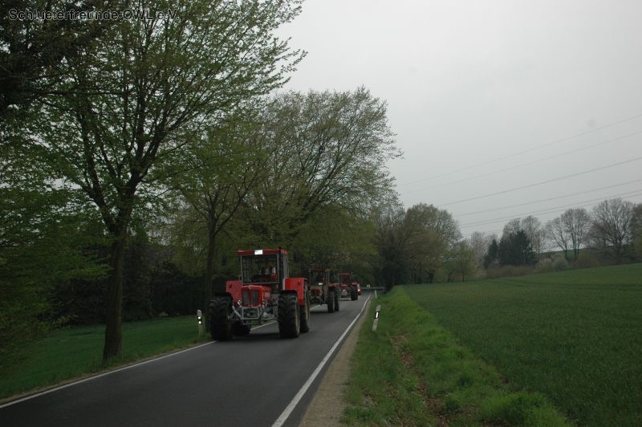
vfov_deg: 35.4
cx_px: 321
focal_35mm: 38
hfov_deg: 51.3
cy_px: 214
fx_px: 668
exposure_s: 1/500
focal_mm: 25
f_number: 6.3
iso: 400
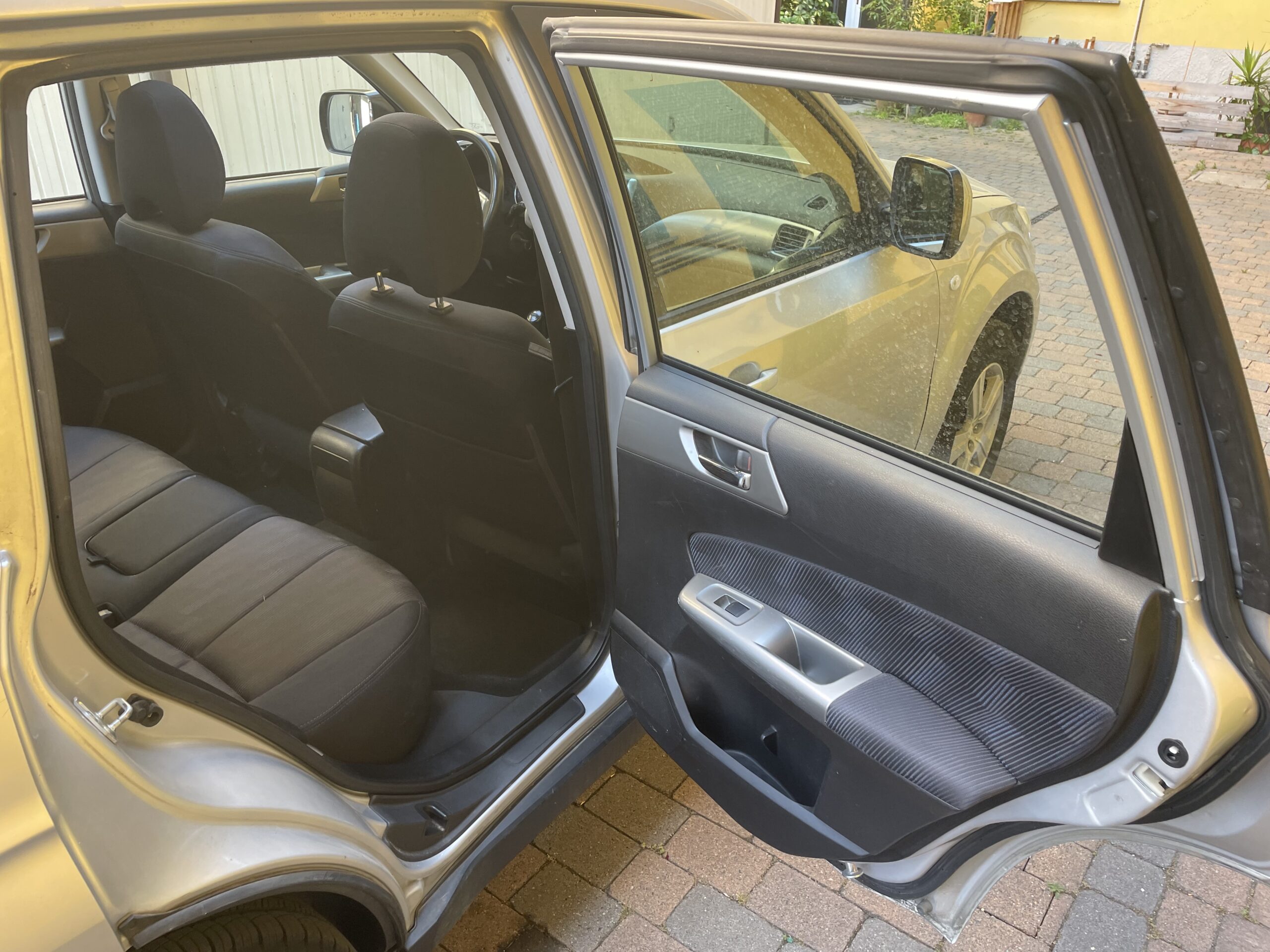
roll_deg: -0.3
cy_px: 476
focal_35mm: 26
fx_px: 954
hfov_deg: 67.3
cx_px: 635
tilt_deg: -26.5
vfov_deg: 53.1
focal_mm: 4.2
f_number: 1.6
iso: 64
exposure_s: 1/121
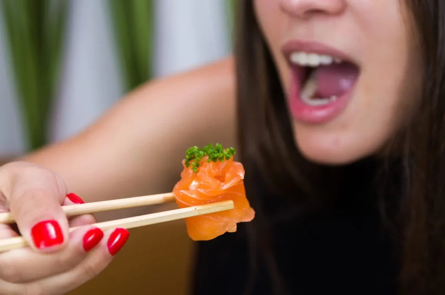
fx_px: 925
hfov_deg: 27.0
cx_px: 222
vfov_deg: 18.1
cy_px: 148
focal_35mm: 75
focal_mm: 50
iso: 200
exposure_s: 1/50
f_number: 3.2
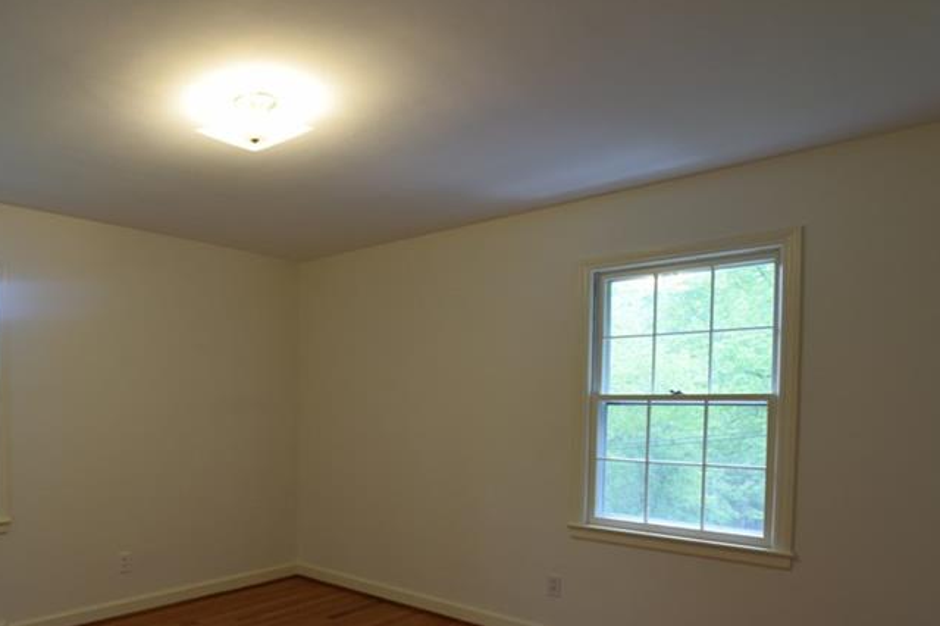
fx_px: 626
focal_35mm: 24
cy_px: 422
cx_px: 226
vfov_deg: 52.0
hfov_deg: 68.6
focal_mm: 10
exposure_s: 1/80
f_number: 4.5
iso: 400
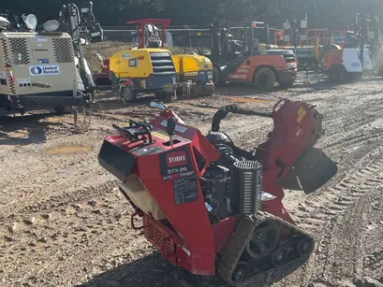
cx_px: 237
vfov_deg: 40.4
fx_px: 387
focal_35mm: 35
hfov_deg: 52.1
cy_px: 183
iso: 32
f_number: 1.6
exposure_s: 1/1984
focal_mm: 4.2
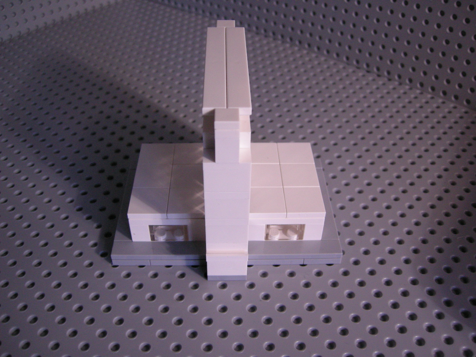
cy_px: 178
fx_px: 495
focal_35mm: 36
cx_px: 238
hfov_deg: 51.4
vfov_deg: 39.7
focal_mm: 7.5
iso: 269
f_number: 2.7
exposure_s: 1/60
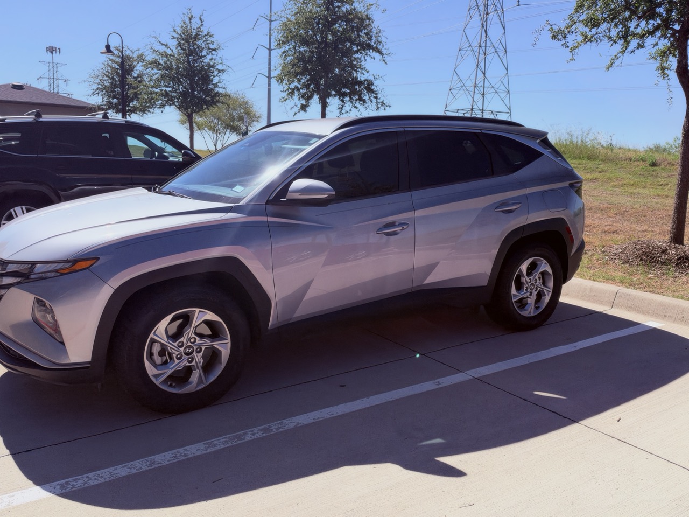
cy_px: 258
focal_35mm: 30
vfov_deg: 46.8
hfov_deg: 60.0
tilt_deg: -9.4
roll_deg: -2.5
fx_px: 597
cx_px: 344
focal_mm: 6.93
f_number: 1.48
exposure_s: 1/7874
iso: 80
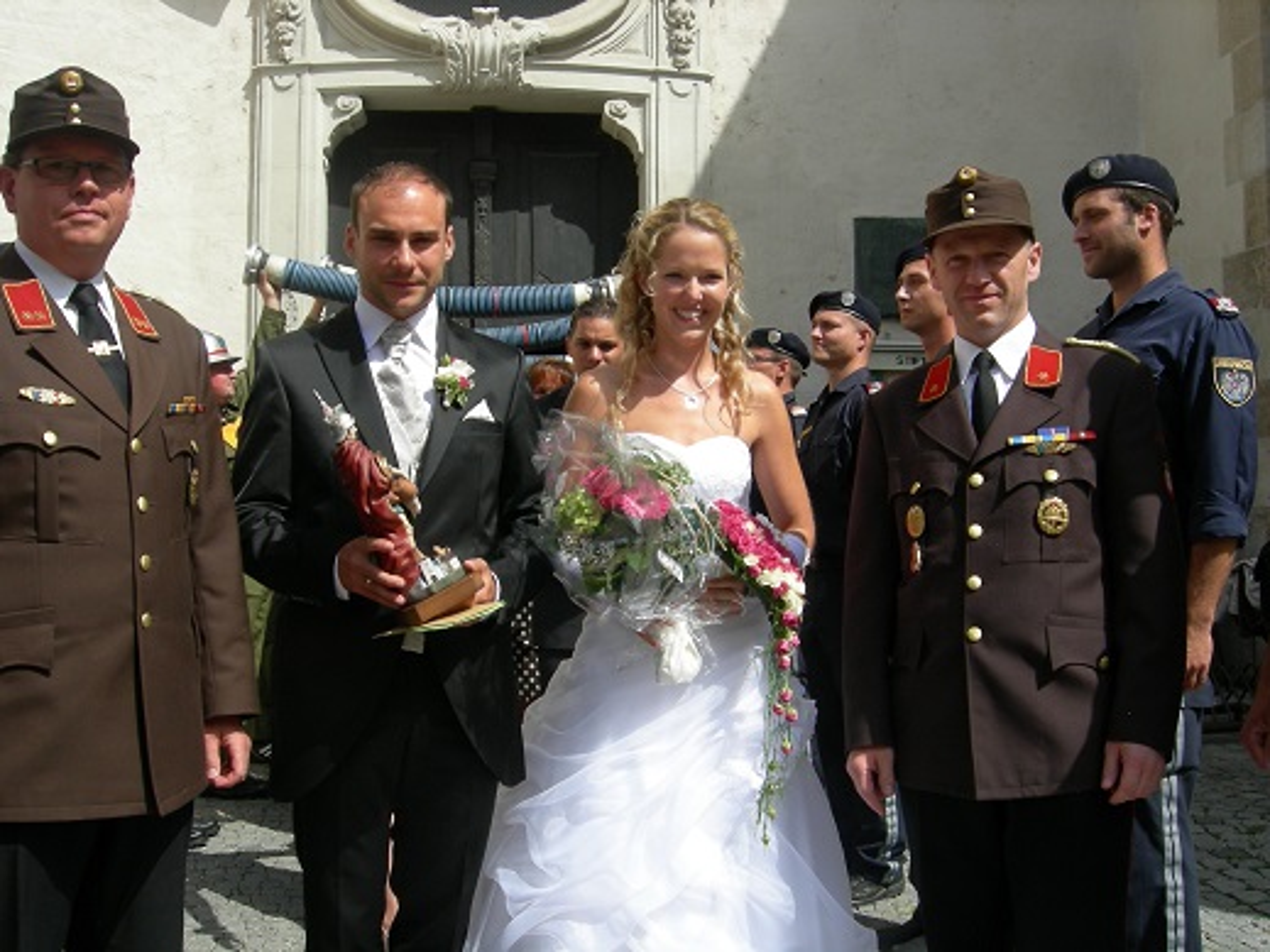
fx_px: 1320
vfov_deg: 39.6
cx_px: 635
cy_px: 476
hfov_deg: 51.4
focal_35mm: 36
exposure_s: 1/294
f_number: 6
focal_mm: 7.5
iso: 64
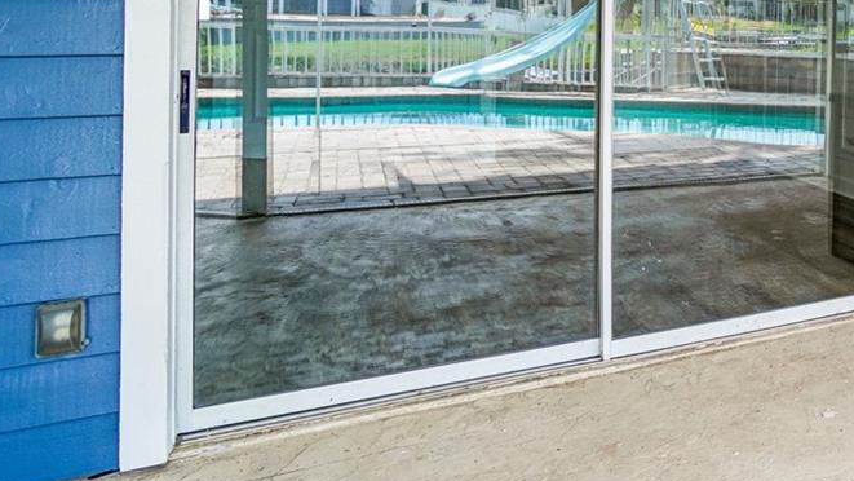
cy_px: 17
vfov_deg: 29.4
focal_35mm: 38
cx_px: 981
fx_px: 861
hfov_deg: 40.4
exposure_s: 1/30
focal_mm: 10
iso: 160
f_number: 8
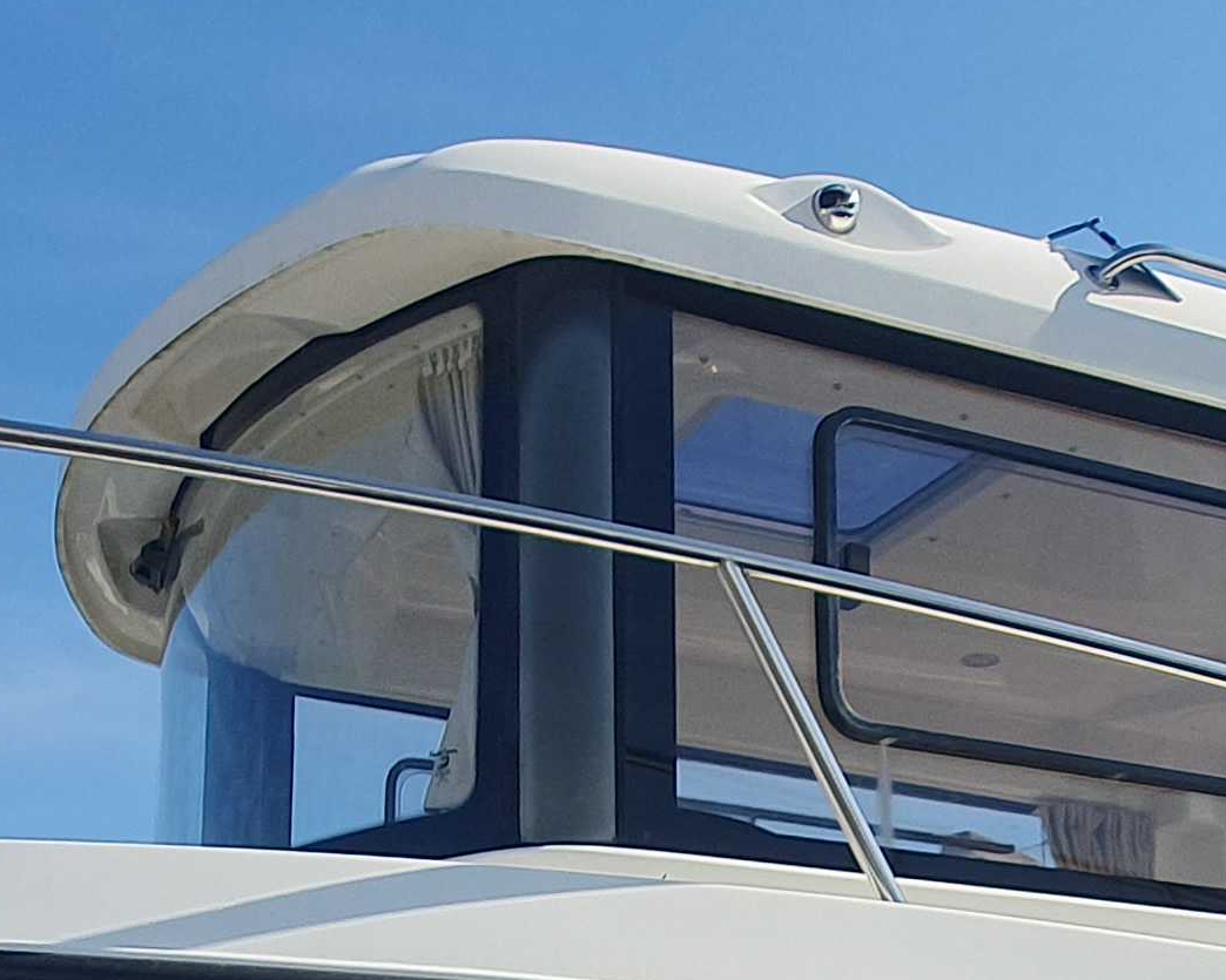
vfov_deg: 24.5
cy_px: 1191
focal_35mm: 56
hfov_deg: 33.0
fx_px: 2032
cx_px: 890
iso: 50
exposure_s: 1/1628
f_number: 2.2
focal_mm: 1.8
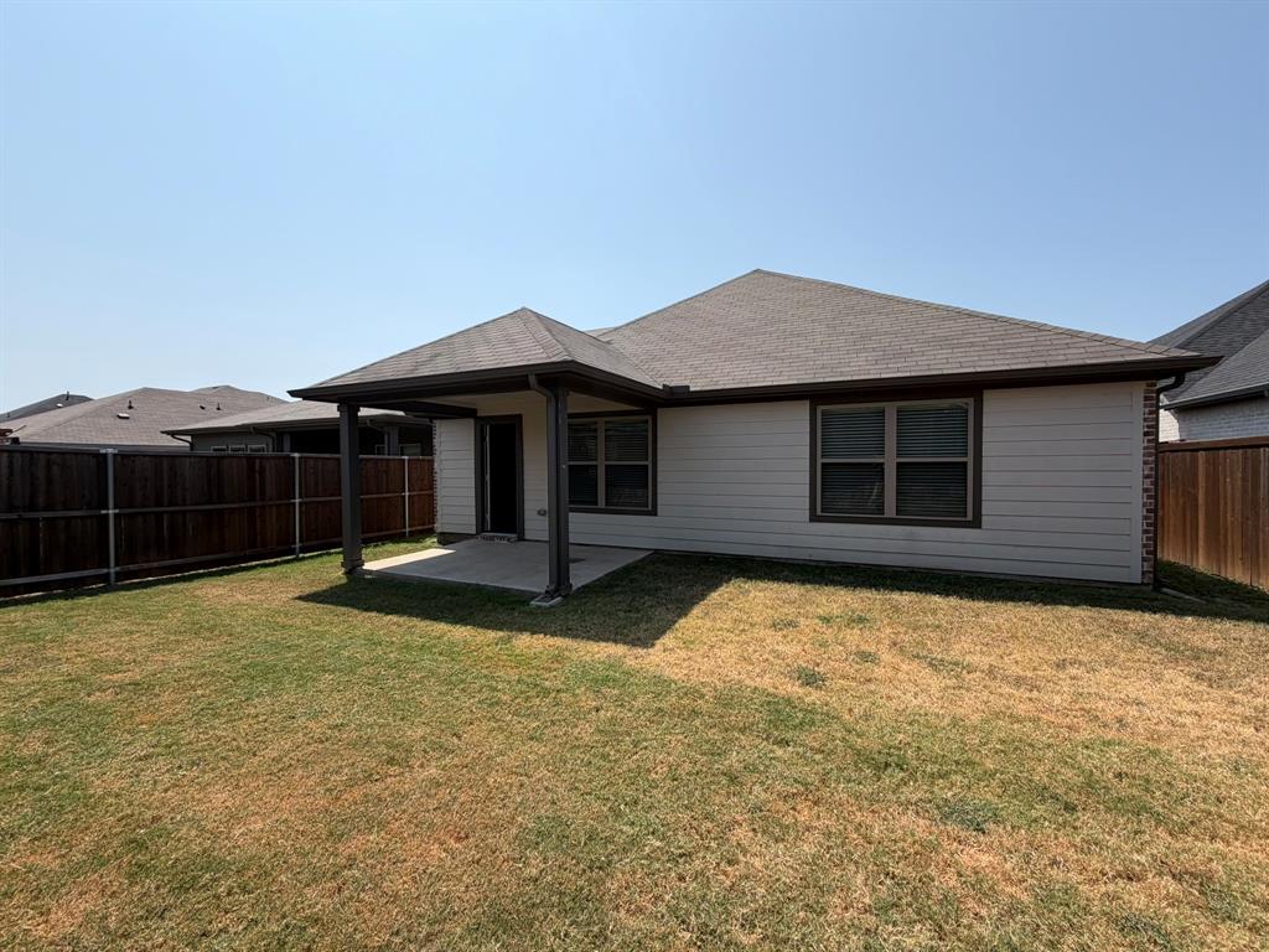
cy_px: 476
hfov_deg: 102.1
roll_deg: +0.7
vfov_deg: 85.7
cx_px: 634
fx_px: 513
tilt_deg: -1.0
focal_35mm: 14
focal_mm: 2.22
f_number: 2.2
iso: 20
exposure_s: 1/1050
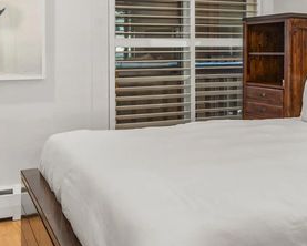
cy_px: 42
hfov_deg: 30.9
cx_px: 257
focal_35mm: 59
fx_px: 536
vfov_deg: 25.3
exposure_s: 1/1.67
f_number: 10
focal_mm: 17
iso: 400
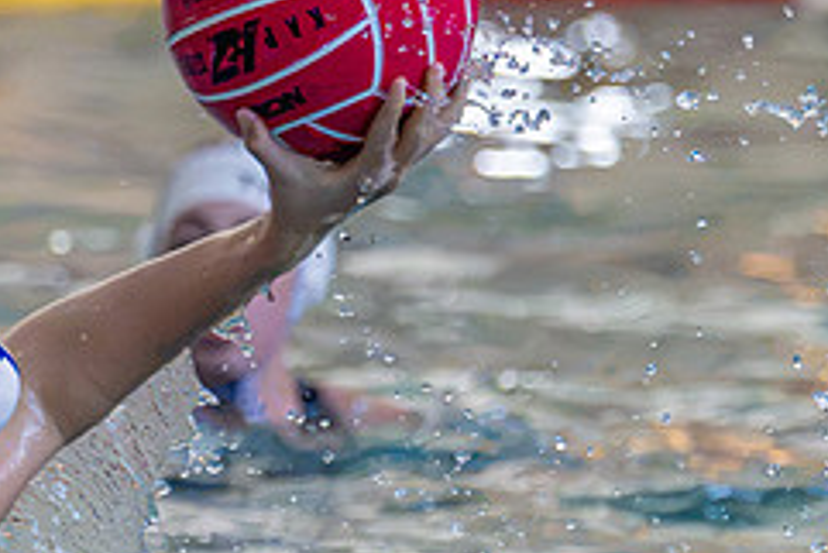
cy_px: 375
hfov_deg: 3.4
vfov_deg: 2.3
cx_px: -414
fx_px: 14061
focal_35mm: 611
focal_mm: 150
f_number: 4
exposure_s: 1/1000
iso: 16000
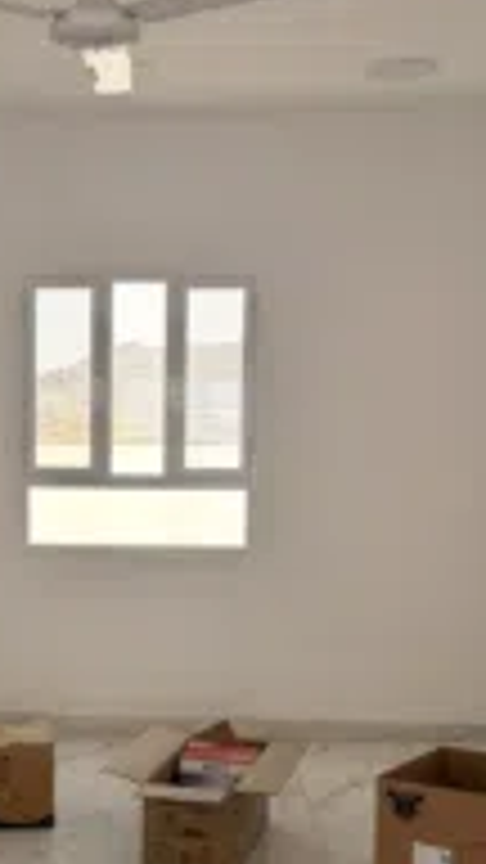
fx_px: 1352
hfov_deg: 20.2
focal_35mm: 59
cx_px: 104
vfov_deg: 35.1
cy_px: 580
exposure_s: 1/146
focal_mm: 5.96
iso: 125
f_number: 1.6
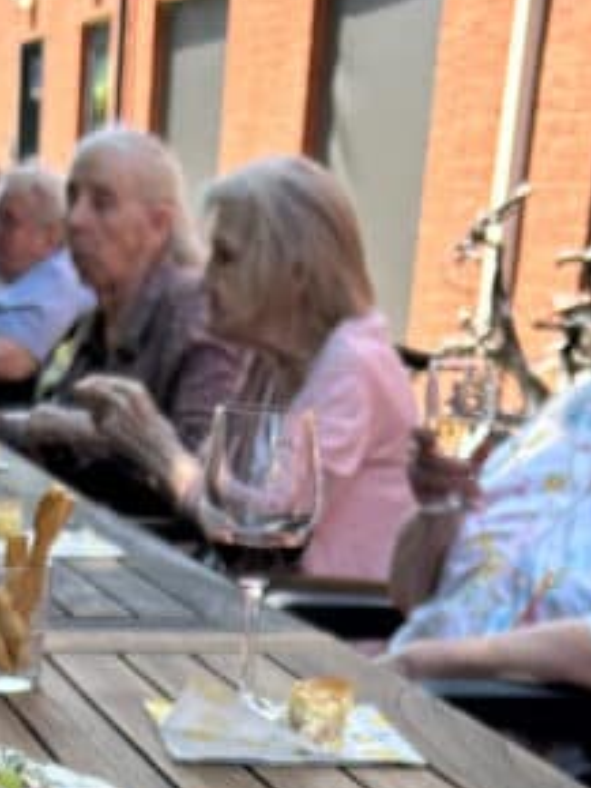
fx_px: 2093
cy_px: 1178
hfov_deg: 16.0
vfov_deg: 18.8
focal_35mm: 92
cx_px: 161
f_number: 1.5
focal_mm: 5.7
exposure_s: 1/658
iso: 50
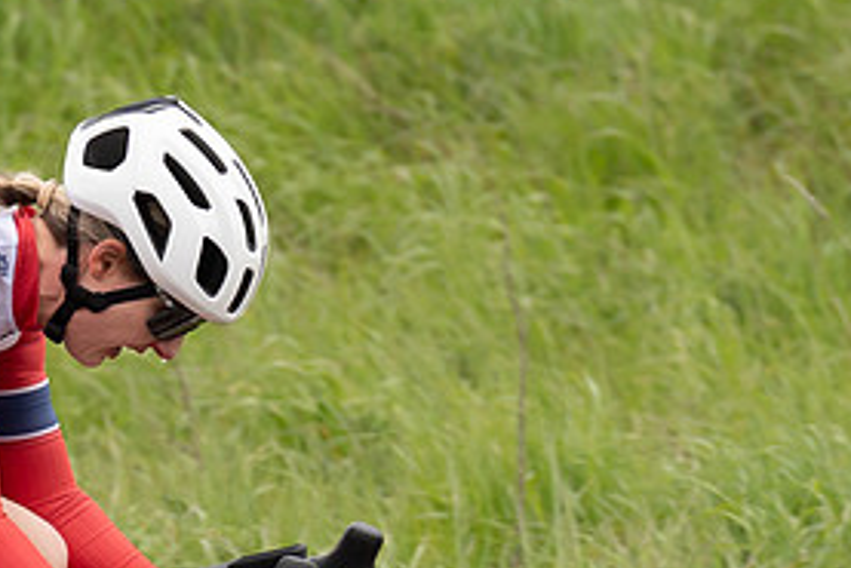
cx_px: 1
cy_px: 338
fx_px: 25779
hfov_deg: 1.9
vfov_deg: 1.3
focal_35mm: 1090
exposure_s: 1/1000
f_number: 4
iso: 320
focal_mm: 200
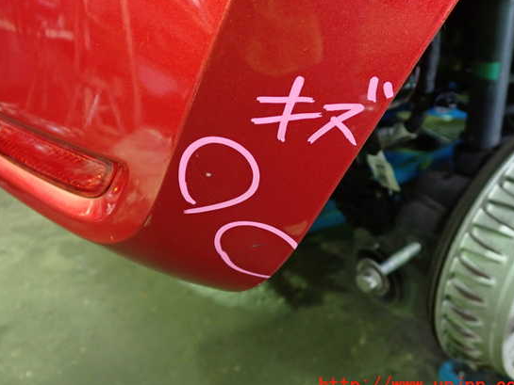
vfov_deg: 43.0
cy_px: 186
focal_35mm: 33
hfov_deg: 55.3
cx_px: 249
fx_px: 490
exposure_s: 1/30
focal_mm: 5.4
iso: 800
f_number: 2.3
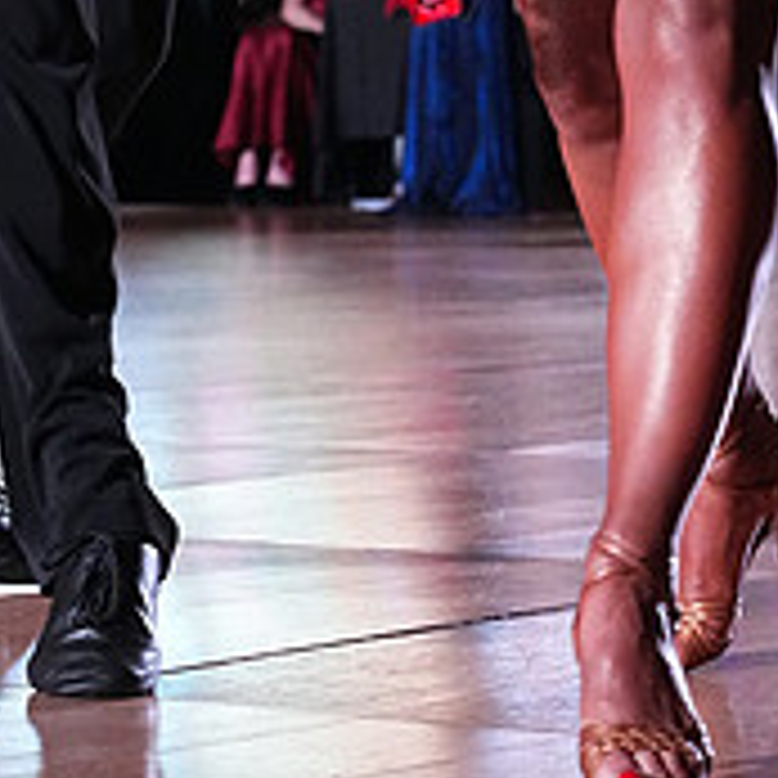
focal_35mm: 200
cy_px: -360
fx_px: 5086
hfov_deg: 8.7
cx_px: 438
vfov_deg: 8.6
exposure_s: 1/400
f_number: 5.6
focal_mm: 70
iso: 10000
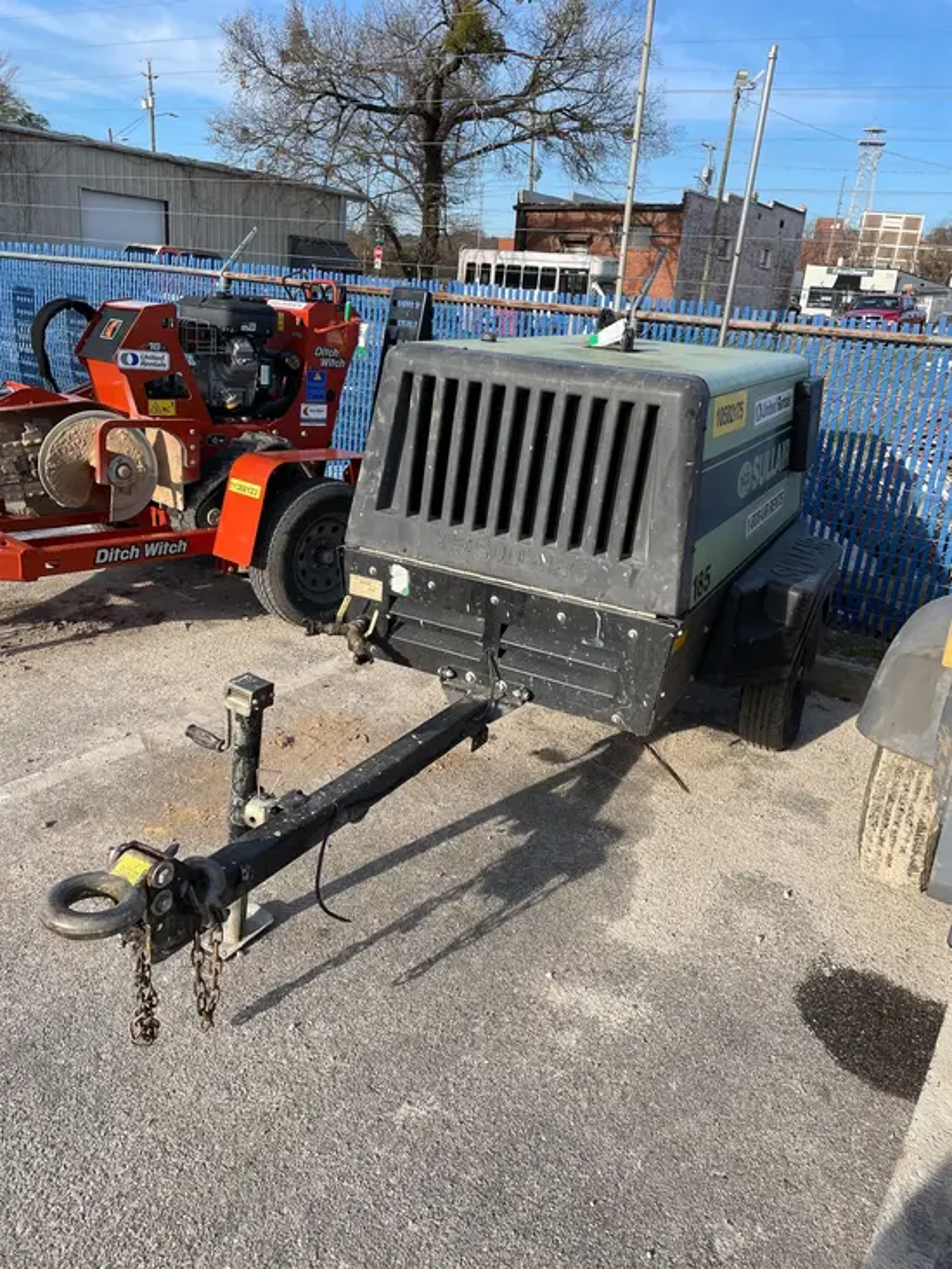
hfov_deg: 53.1
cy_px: 634
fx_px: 953
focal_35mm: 26
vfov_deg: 67.3
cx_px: 476
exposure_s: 1/1511
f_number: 1.6
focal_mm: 4.2
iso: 32
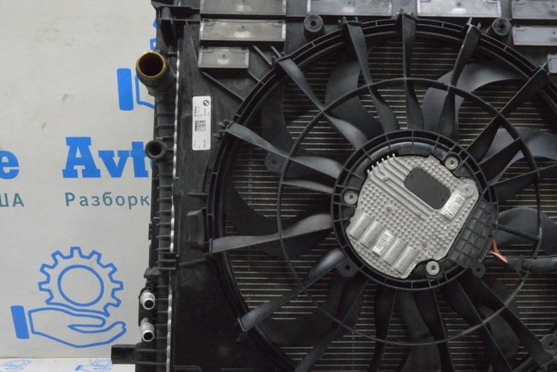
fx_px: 665
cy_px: 217
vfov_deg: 31.1
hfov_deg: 44.8
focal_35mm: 43
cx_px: 371
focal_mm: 20
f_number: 20
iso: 6400
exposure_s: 1/20
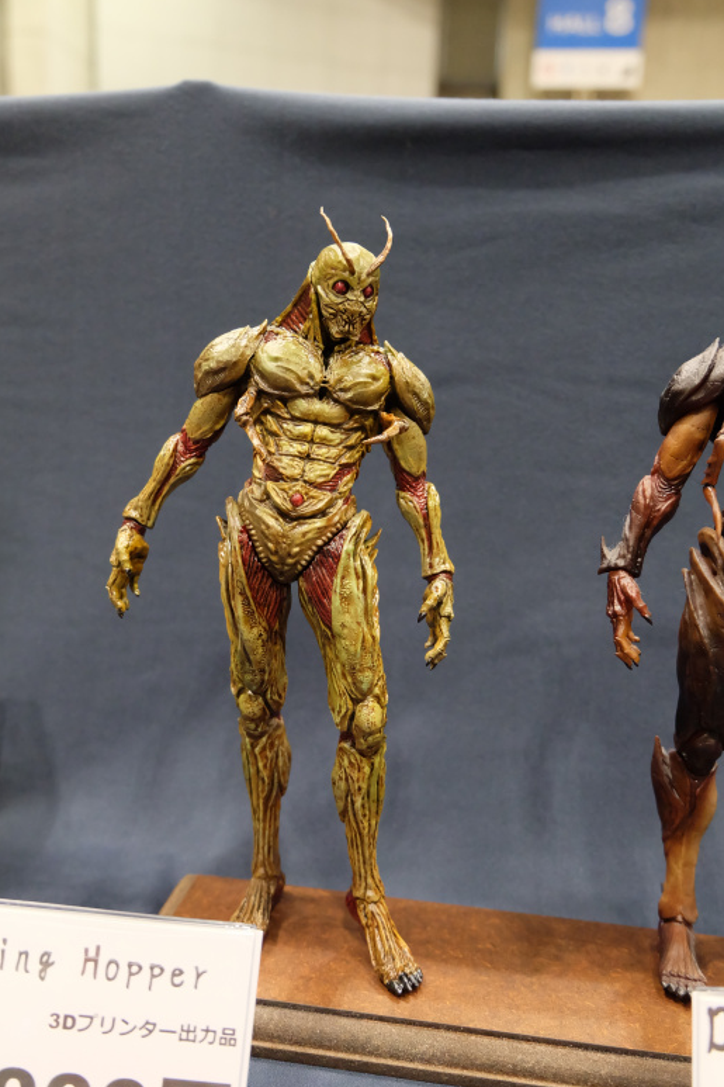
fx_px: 905
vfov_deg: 61.9
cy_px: 543
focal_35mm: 30
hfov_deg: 43.6
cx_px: 361
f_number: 3.8
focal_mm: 19.2
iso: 3200
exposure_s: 1/42
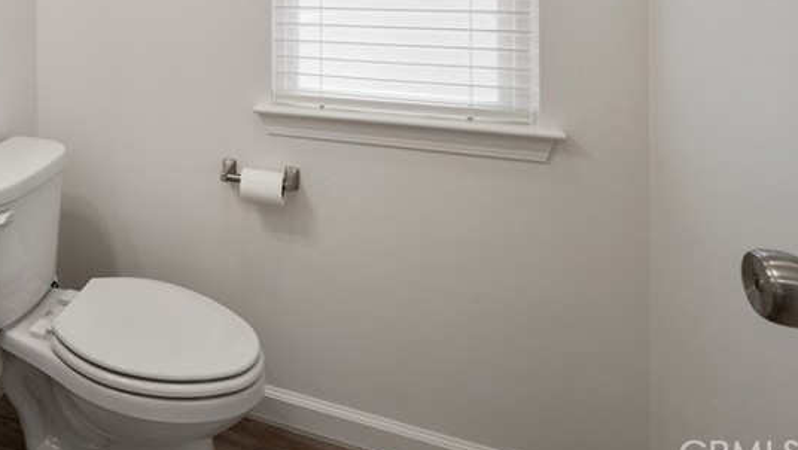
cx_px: 86
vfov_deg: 35.9
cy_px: -34
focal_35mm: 28
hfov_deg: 58.5
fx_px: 593
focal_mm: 14
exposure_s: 1/25
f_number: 8
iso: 100
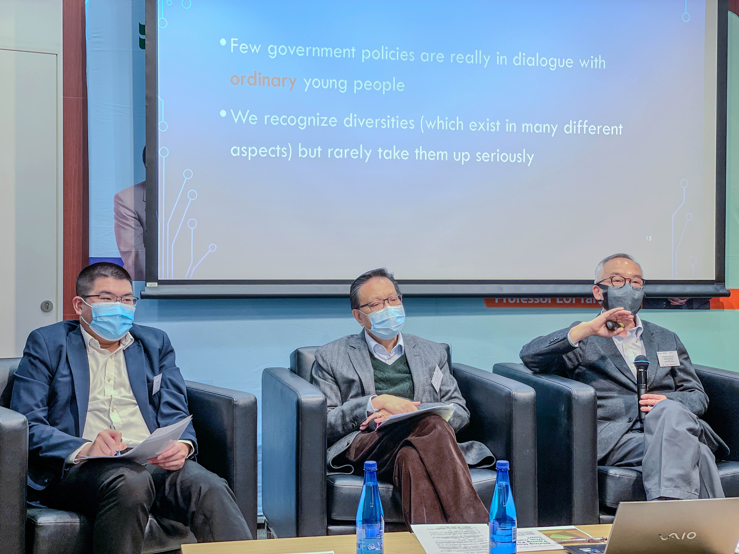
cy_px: 277
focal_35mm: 52
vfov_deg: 28.0
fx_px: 1110
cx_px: 370
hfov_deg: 36.8
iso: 40
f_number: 2
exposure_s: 1/100
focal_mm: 6
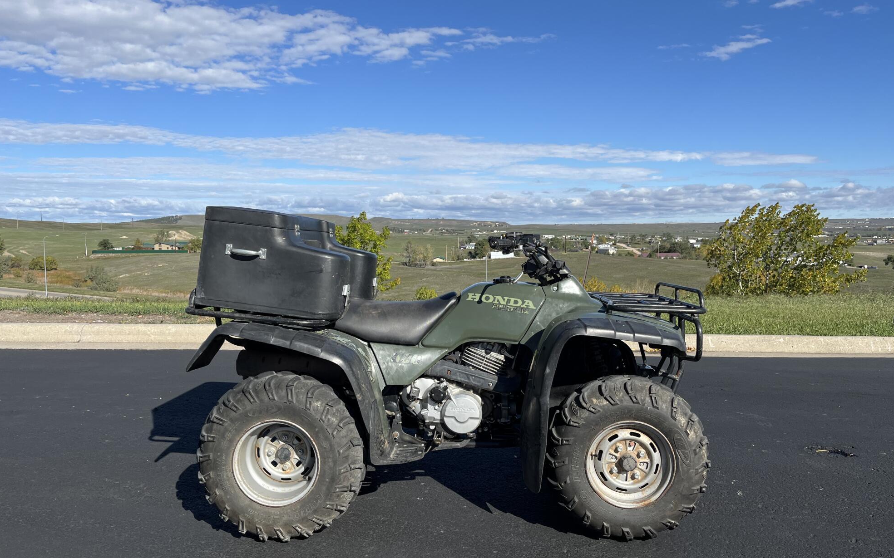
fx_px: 682
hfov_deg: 66.5
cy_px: 267
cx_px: 452
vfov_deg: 44.5
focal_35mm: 28
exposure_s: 1/4149
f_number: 1.6
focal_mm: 5.1
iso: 50
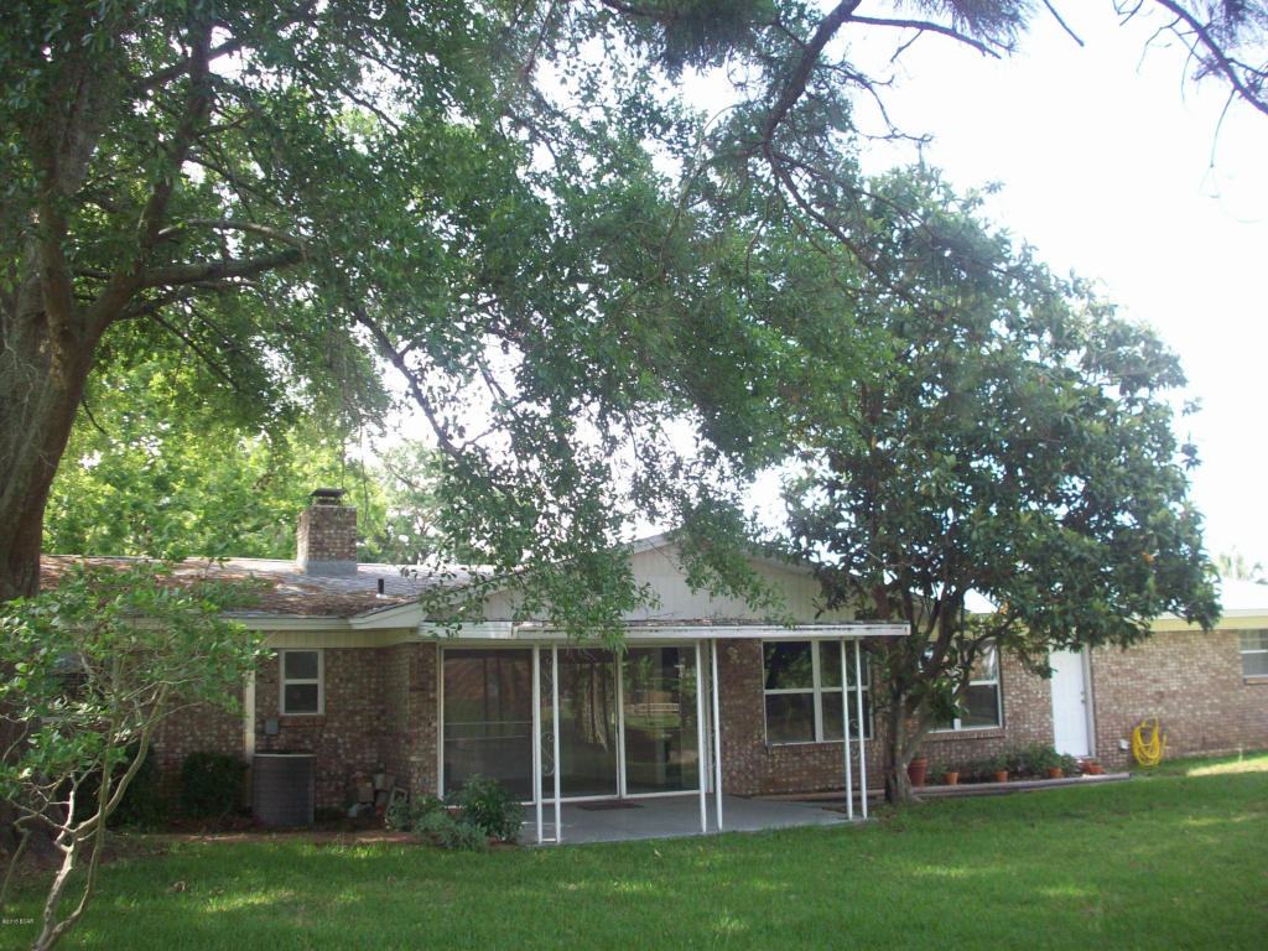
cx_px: 634
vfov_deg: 38.7
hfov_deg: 50.1
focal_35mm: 37
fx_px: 1355
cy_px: 476
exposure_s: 1/143
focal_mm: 6.2
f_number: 2.8
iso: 80
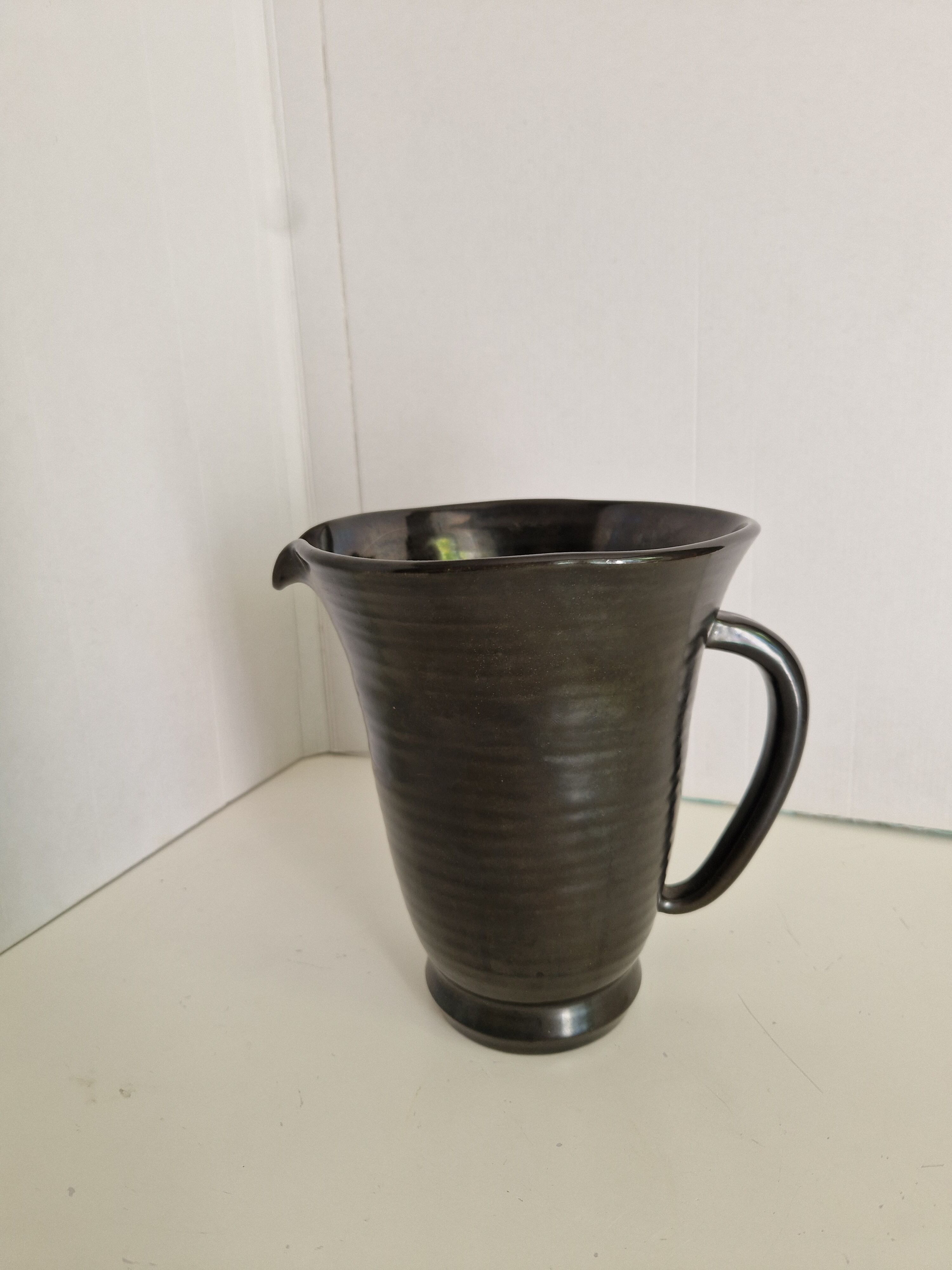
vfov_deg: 73.9
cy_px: 635
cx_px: 476
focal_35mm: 23
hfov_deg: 58.9
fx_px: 843
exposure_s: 1/237
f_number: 1.8
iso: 50
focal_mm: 5.4
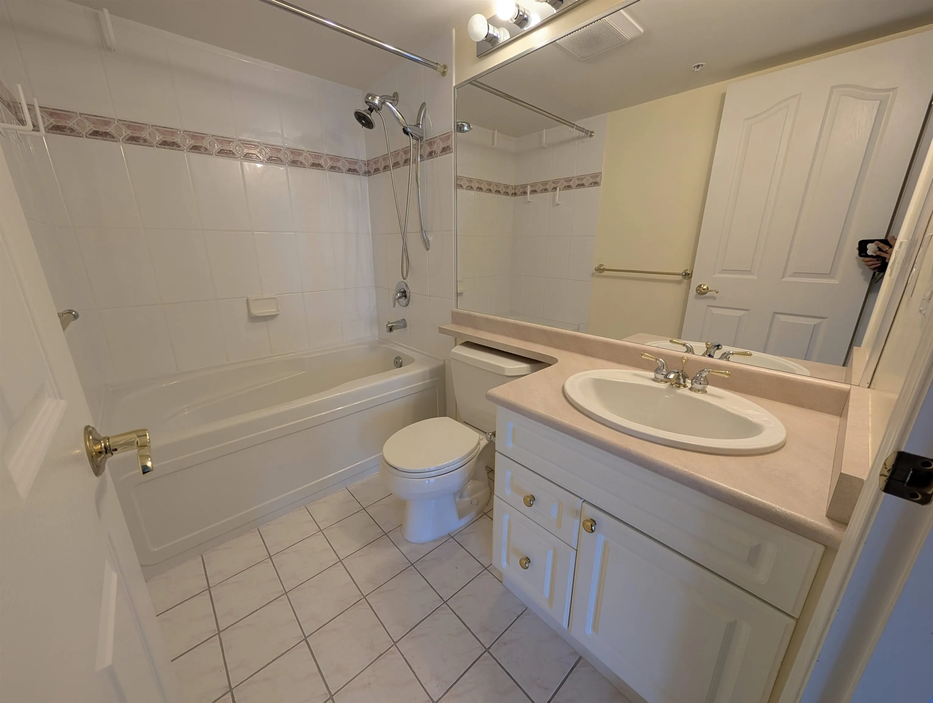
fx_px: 324
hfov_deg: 110.5
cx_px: 466
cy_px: 352
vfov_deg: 94.6
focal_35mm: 12
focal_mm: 2.02
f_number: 1.7
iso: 64
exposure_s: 1/60
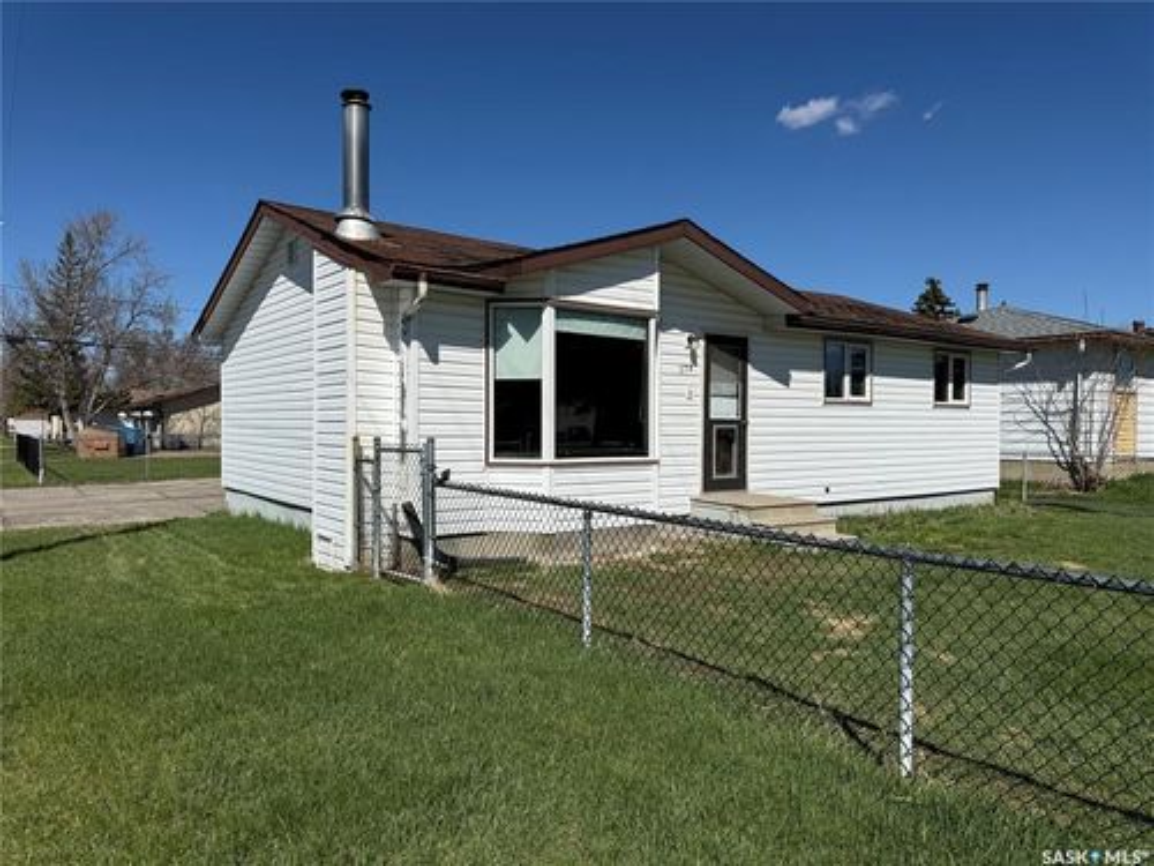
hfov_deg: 71.6
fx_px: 800
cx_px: 577
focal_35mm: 24
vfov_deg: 56.8
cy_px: 433
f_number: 1.78
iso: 80
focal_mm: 6.76
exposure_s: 1/9091
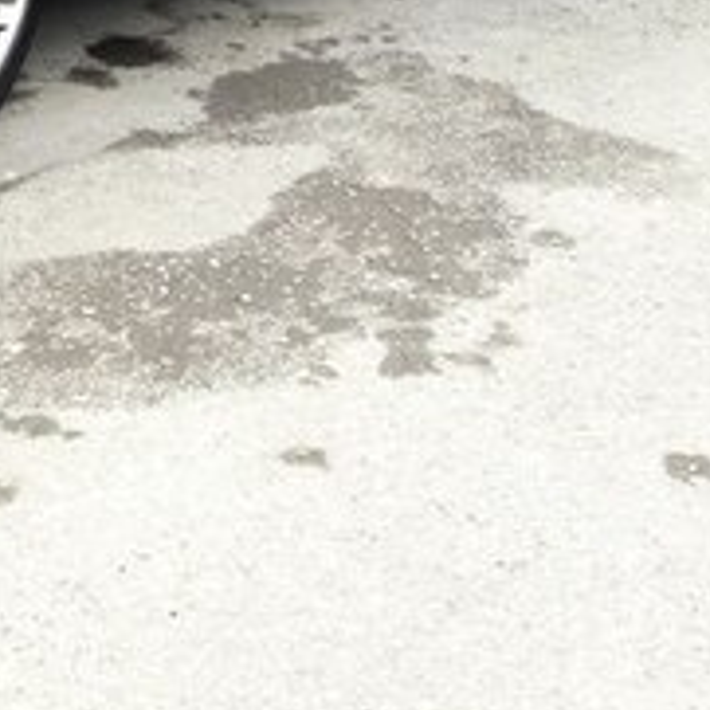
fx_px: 1578
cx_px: 20
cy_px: -173
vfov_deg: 23.0
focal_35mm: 68
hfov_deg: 24.3
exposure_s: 1/409
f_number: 1.9
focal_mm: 3.7
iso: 40
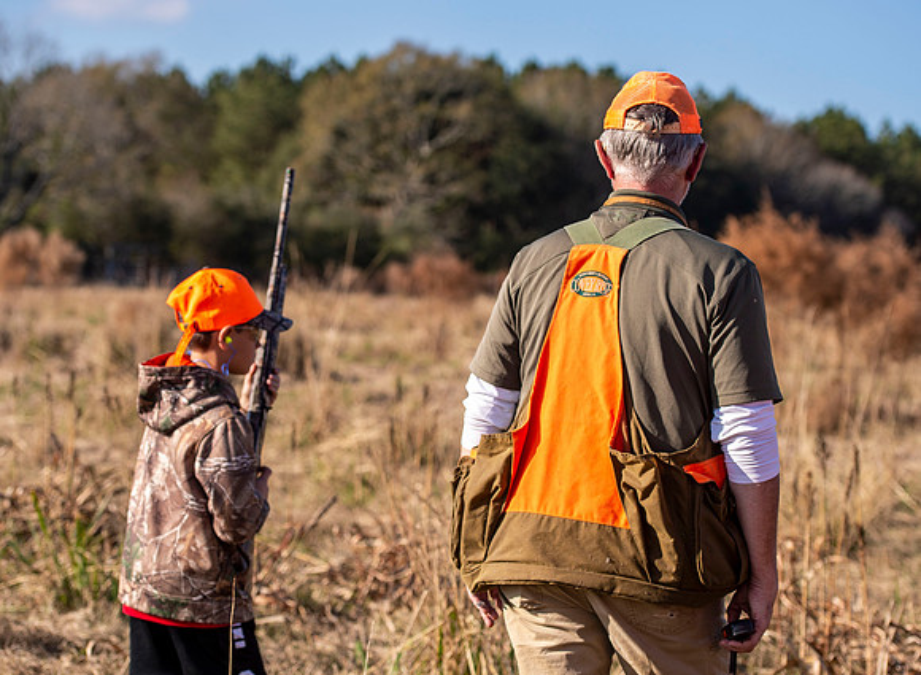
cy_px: 367
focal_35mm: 94
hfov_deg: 21.1
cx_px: 454
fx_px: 2472
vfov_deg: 15.5
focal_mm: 75
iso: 200
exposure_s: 1/1600
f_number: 4
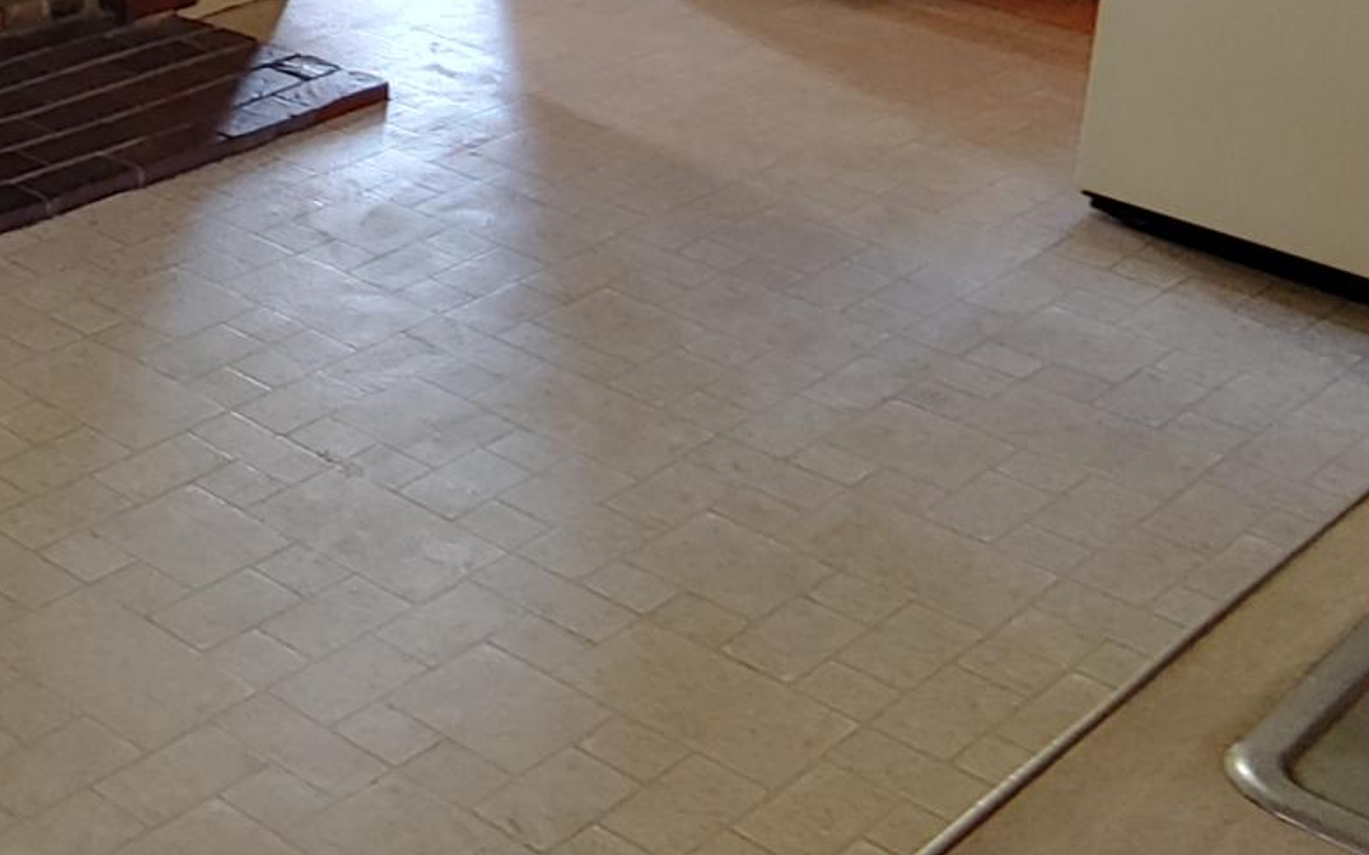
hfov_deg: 28.1
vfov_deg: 18.7
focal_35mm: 65
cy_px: -236
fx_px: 2425
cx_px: -210
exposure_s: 1/24
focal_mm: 2.18
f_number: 1.9
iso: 350
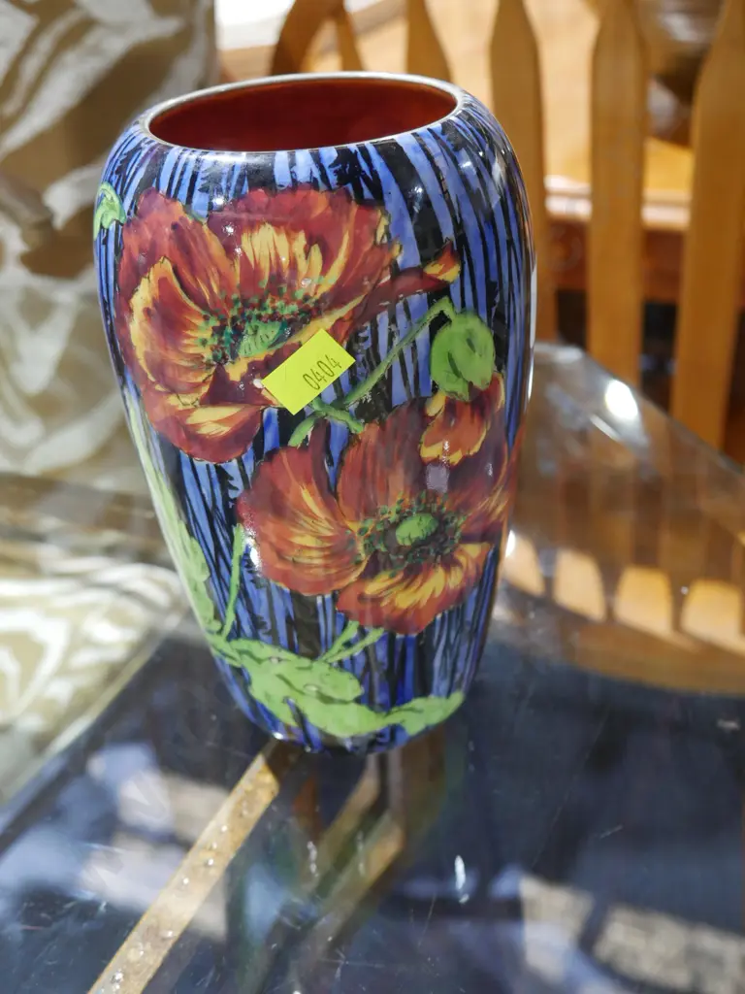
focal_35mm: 42
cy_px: 497
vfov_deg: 44.8
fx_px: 1205
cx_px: 372
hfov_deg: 34.3
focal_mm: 21
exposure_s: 1/60
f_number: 4.6
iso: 2000
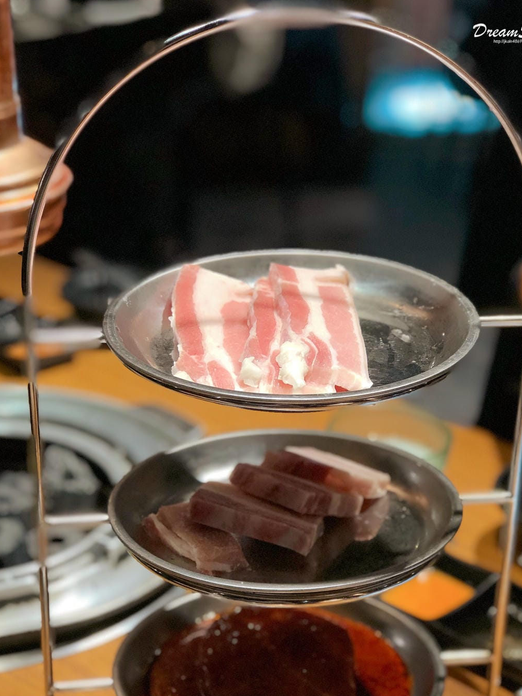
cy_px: 412
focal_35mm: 68
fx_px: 1367
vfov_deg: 28.5
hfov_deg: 21.6
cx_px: 276
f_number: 2.8
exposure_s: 1/30
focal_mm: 6.6
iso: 64
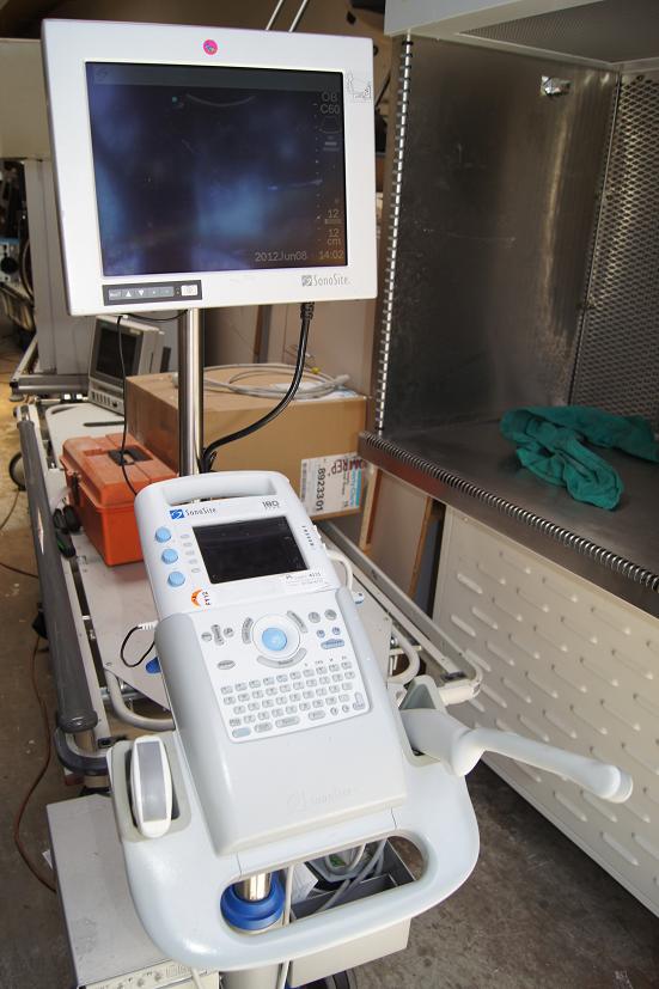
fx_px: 742
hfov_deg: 47.9
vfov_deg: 67.4
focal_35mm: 27
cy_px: 494
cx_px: 330
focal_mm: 18
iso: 100
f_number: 5
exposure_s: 1/100
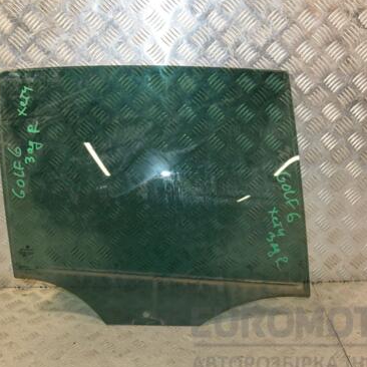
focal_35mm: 46
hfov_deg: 36.8
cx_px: 172
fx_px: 552
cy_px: 189
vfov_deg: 36.8
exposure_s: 1/200
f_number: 5
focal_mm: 22
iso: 800
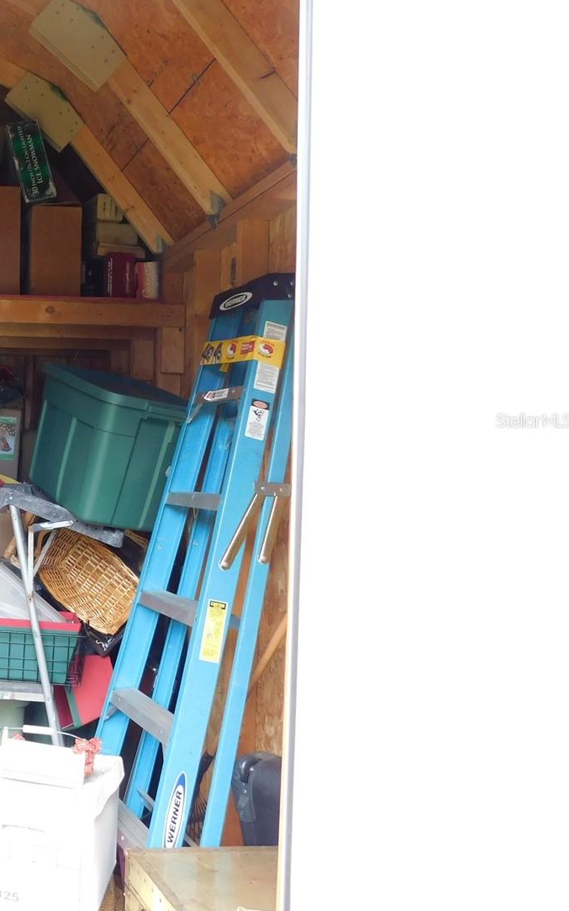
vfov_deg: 54.0
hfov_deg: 30.5
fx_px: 894
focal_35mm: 36
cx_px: -97
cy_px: 420
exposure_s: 1/50
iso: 125
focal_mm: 4
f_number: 3
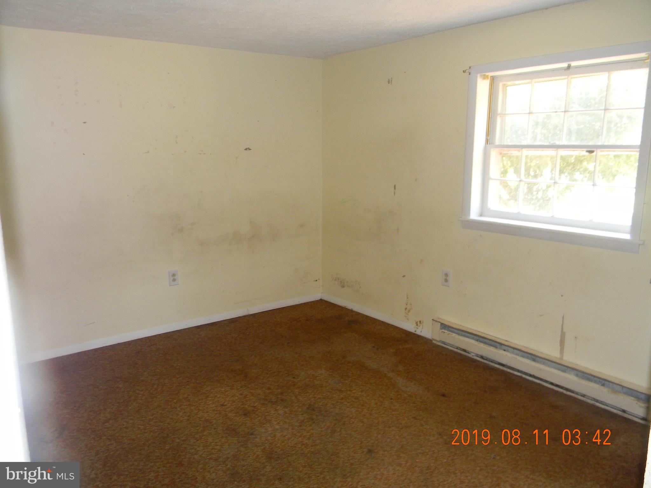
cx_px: 326
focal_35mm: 28
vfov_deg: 49.7
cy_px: 244
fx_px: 527
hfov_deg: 63.4
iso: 200
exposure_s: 1/26
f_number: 3.5
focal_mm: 5
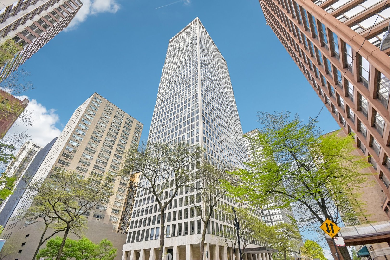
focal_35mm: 15
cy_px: 130
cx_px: 195
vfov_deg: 77.3
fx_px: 162
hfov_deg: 100.4
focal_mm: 10
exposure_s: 1/800
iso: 400
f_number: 8
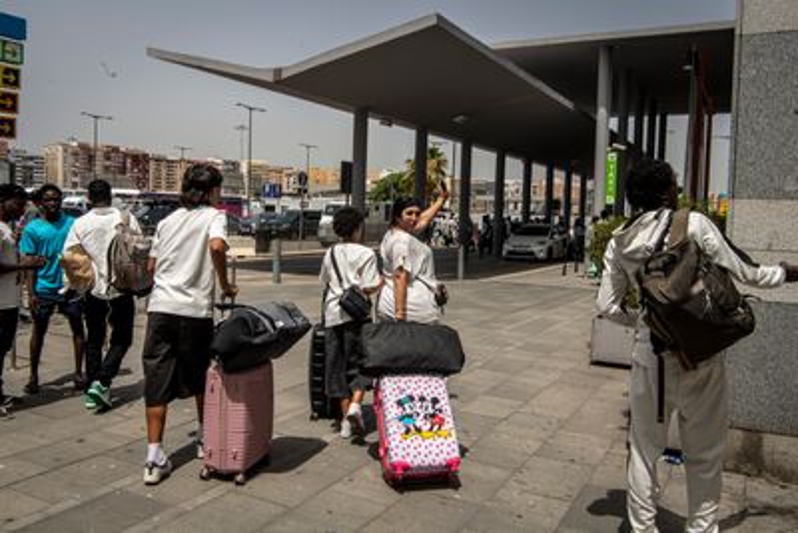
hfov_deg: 58.7
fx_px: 710
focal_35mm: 32
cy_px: 266
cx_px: 399
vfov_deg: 41.1
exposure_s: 1/250
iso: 200
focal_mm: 32
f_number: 16
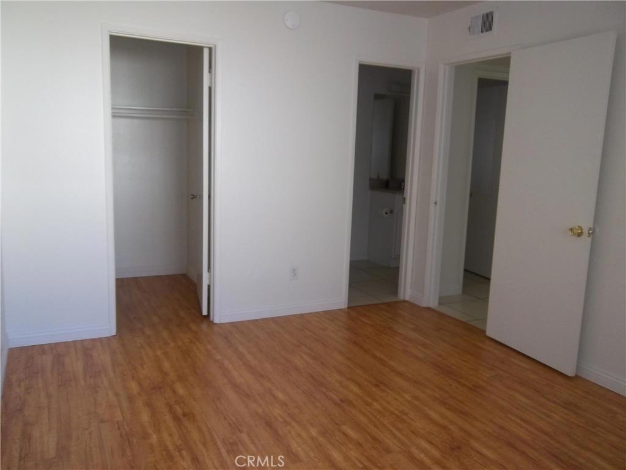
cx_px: 313
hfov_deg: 63.4
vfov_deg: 49.7
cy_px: 235
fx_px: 506
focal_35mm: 28
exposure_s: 1/30
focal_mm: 5.05
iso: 160
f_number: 3.5
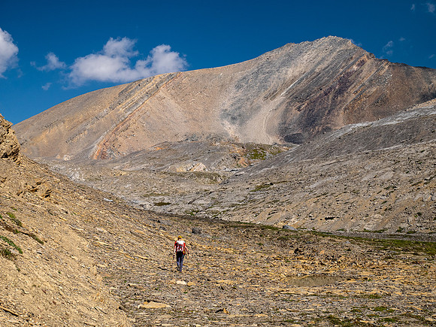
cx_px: 218
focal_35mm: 56
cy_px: 164
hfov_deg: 34.3
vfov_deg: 26.1
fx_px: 705
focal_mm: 28
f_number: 8
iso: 200
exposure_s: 1/250
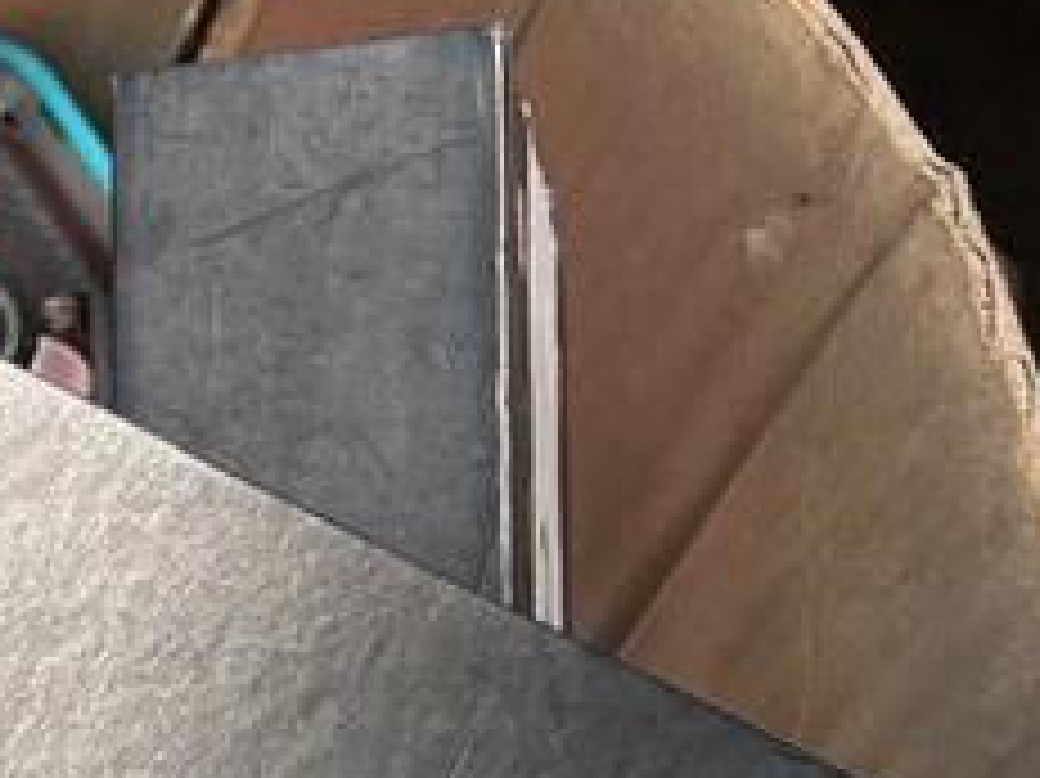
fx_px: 4054
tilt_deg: -50.9
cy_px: 1097
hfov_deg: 11.5
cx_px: -1612
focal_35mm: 135
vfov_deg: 10.7
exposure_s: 1/594
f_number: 1.6
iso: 50
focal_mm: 5.96
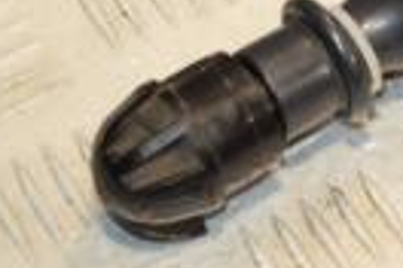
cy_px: -268
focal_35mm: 239
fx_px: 2678
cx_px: 779
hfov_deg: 8.2
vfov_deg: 5.6
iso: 800
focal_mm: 35
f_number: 7.1
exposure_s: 1/200
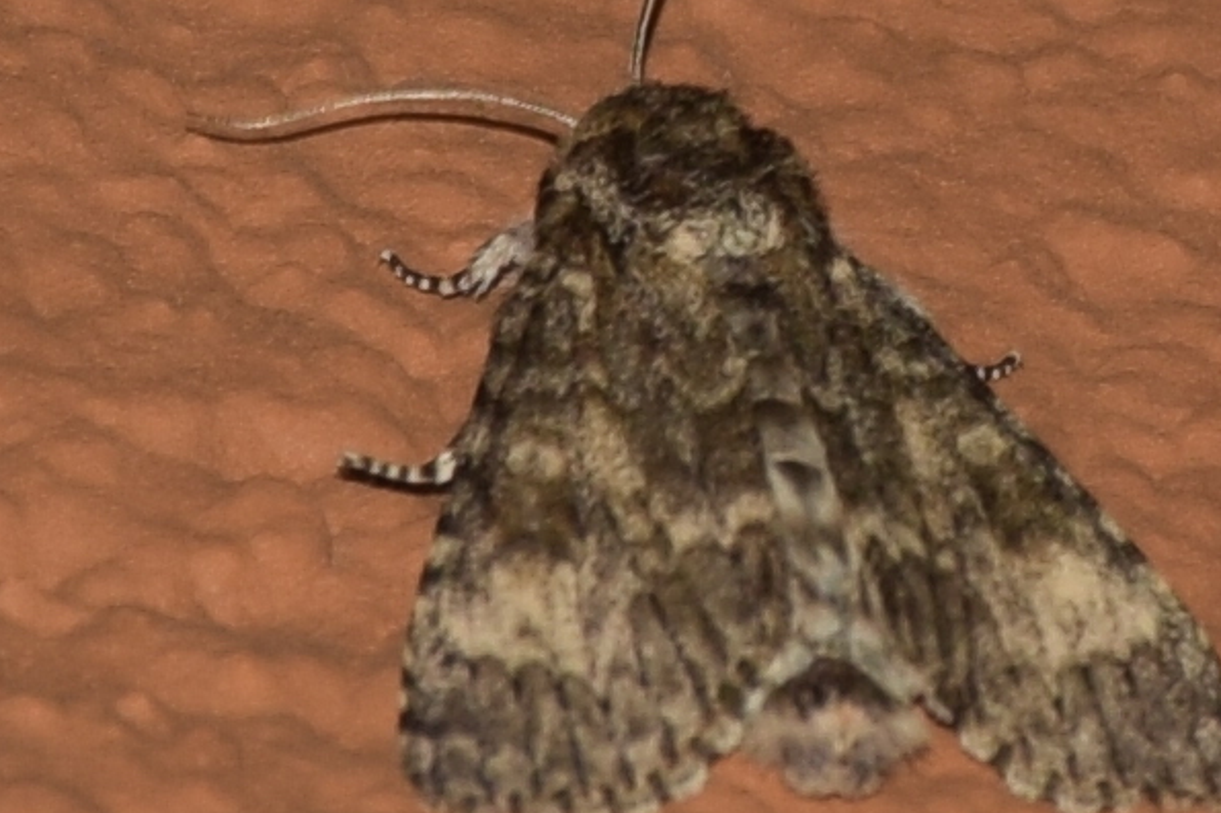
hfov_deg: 6.1
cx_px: 876
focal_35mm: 339
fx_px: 11491
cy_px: 474
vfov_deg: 4.1
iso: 100
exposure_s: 1/60
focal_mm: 140
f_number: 8
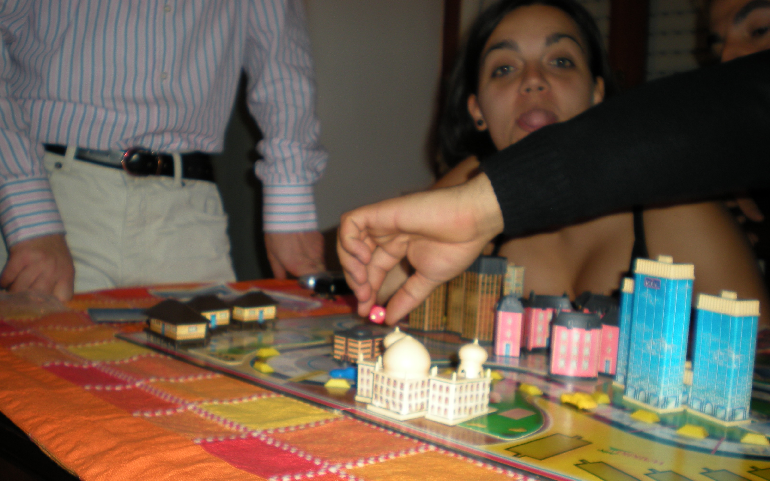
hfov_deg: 48.2
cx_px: 381
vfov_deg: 31.2
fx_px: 860
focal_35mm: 41
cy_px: 271
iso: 64
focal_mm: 6.3
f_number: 3.1
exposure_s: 1/60
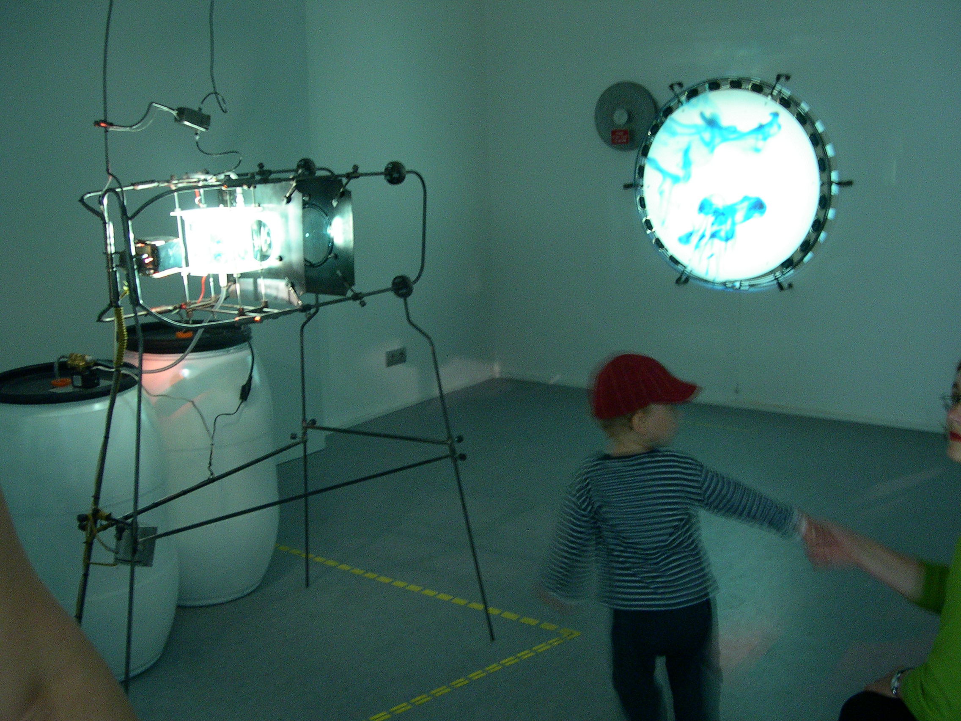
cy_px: 360
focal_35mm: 38
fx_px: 1055
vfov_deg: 37.7
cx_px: 480
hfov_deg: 49.0
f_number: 2.8
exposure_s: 1/3.3
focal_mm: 8
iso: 400
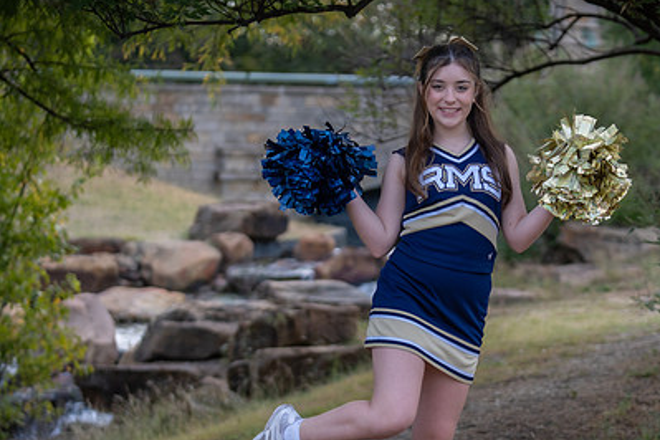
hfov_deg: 18.9
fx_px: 1980
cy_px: 276
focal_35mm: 108
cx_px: 414
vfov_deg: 12.7
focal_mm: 70
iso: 160
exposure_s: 1/320
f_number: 2.8
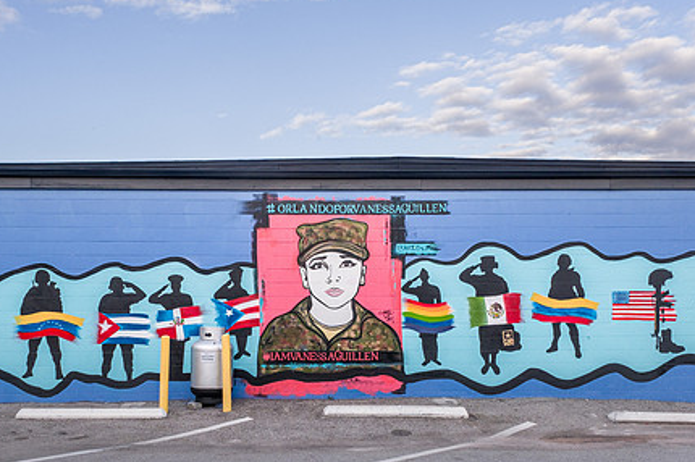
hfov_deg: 51.9
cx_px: 324
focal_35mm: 37
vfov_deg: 35.3
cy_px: 332
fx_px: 714
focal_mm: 16
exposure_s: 1/125
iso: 320
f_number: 8
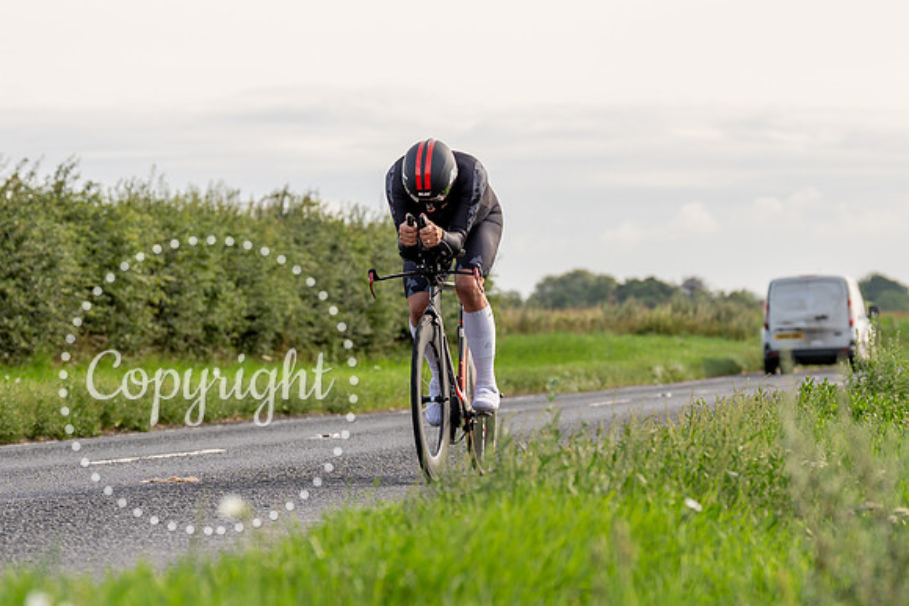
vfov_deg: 8.3
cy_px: 339
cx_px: 422
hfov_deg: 12.4
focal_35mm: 165
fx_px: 4177
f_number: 4
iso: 160
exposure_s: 1/1000
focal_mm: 98
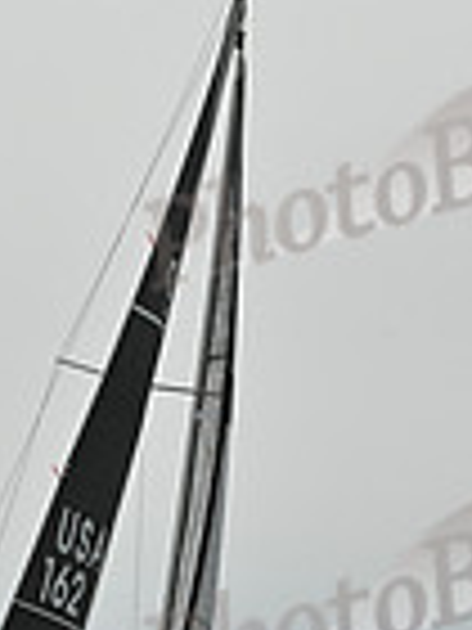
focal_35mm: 279
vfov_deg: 7.0
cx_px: -88
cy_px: 886
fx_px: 5072
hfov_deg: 5.3
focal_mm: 70
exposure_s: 1/800
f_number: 14
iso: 320
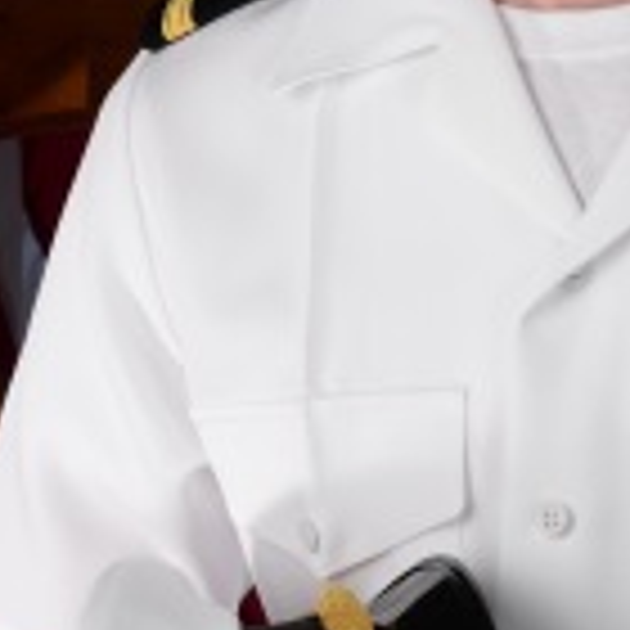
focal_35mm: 258
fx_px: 5312
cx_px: 592
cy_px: 117
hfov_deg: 6.8
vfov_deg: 6.8
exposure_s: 1/200
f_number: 11
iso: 200
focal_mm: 78
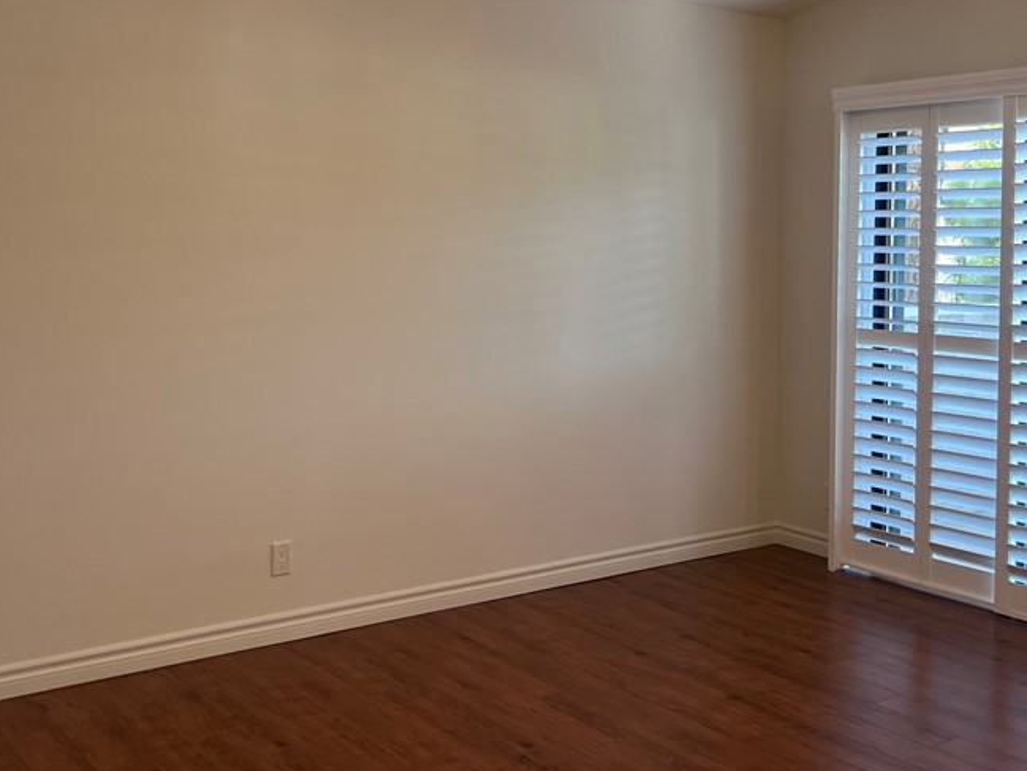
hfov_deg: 45.8
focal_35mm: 41
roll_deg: -1.3
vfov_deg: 34.8
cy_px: 260
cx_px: 508
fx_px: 1217
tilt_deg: -1.1
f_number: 1.5
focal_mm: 5.7
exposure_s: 1/60
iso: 80
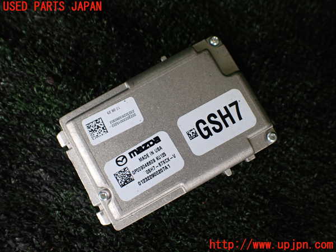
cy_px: 126
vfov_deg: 46.8
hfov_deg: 60.0
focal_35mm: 30
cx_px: 168
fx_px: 291
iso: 250
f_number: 2.3
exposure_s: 1/125
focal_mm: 5.4
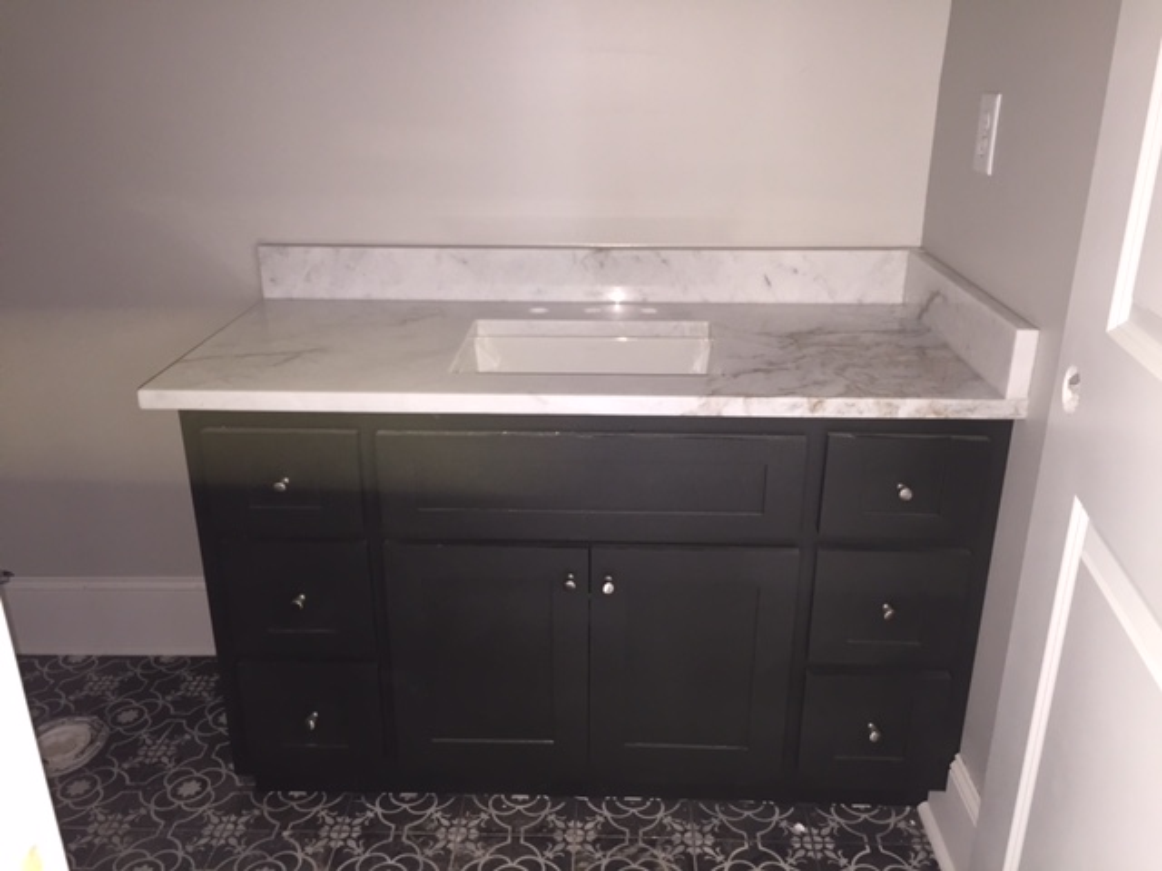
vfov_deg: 48.2
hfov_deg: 61.7
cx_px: 581
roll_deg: -0.2
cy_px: 436
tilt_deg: -23.0
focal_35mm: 29
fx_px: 973
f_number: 2.2
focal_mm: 4.15
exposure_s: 1/16
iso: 125
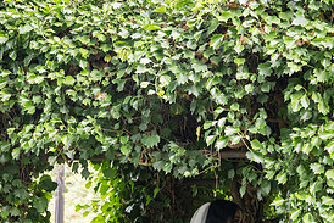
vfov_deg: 12.8
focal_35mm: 106
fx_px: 984
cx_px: 212
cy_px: 228
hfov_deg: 19.2
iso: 2500
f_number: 4
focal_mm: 50
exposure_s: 1/320
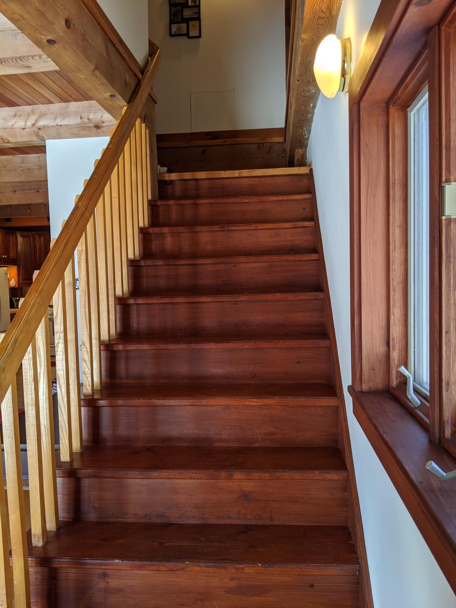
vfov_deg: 65.3
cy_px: 304
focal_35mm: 27
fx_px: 474
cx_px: 228
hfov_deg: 51.4
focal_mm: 4.44
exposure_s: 1/120
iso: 51
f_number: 1.8
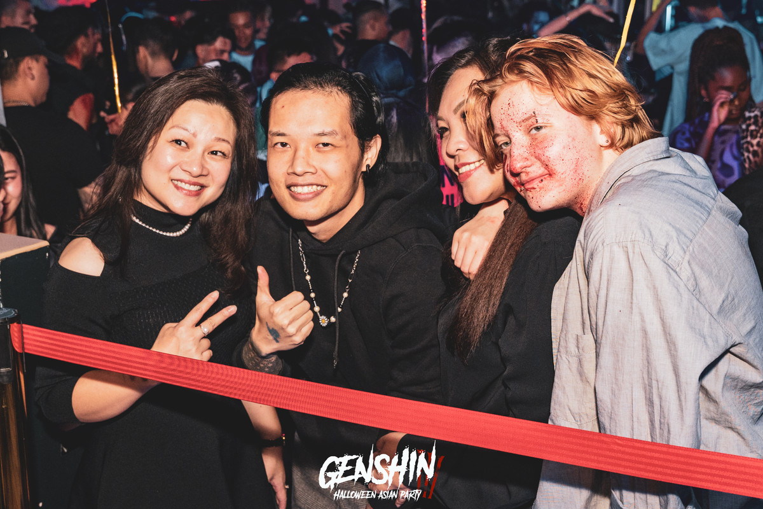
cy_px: 292
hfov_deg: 34.9
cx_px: 320
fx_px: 1210
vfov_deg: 23.7
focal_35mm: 57
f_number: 4.5
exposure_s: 1/50
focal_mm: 35.7
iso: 1250
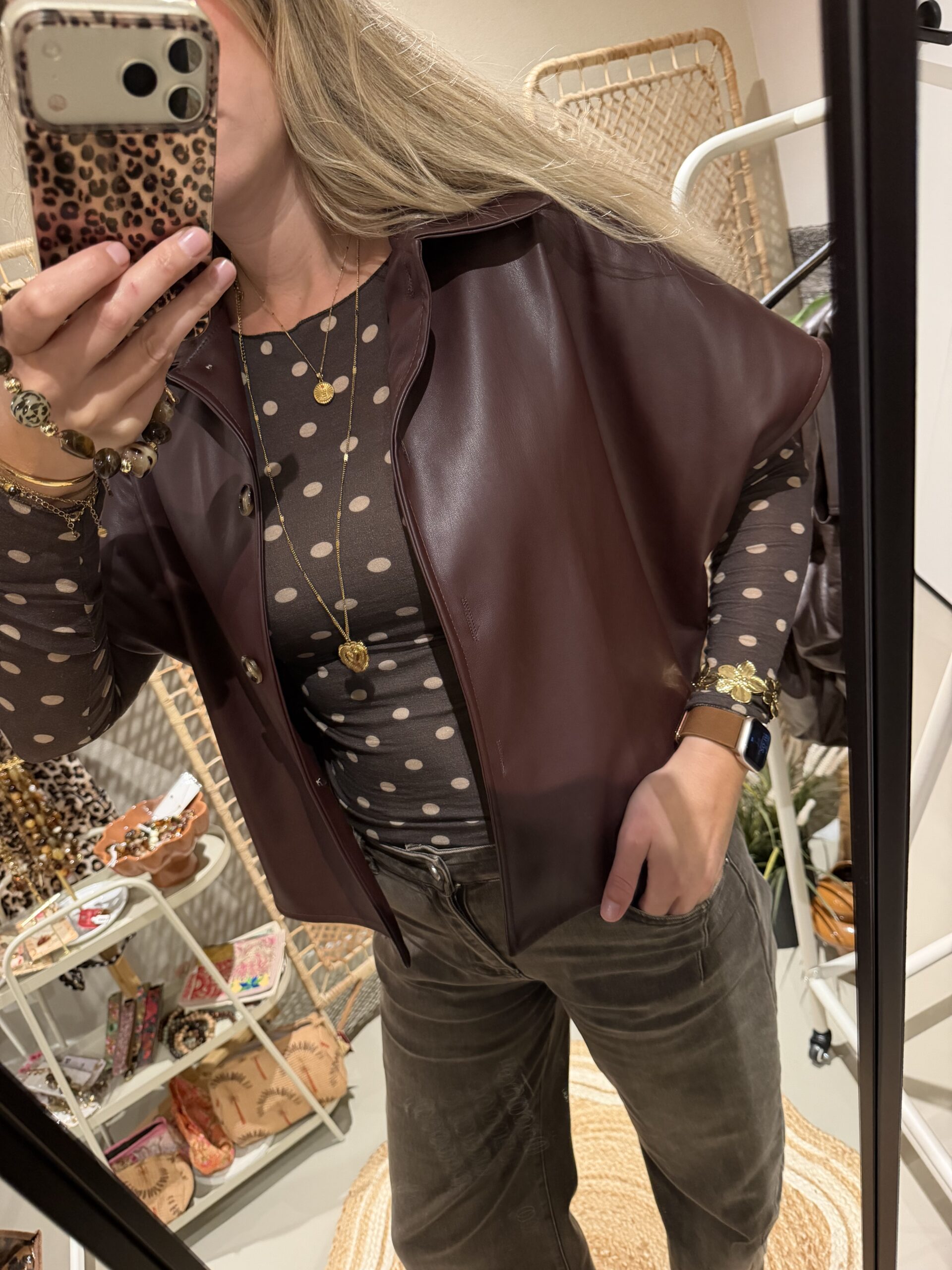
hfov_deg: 56.8
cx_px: 476
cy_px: 635
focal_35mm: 24
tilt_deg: -44.8
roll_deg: +15.2
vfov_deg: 71.6
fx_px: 880
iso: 800
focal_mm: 6.76
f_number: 1.78
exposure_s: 1/25
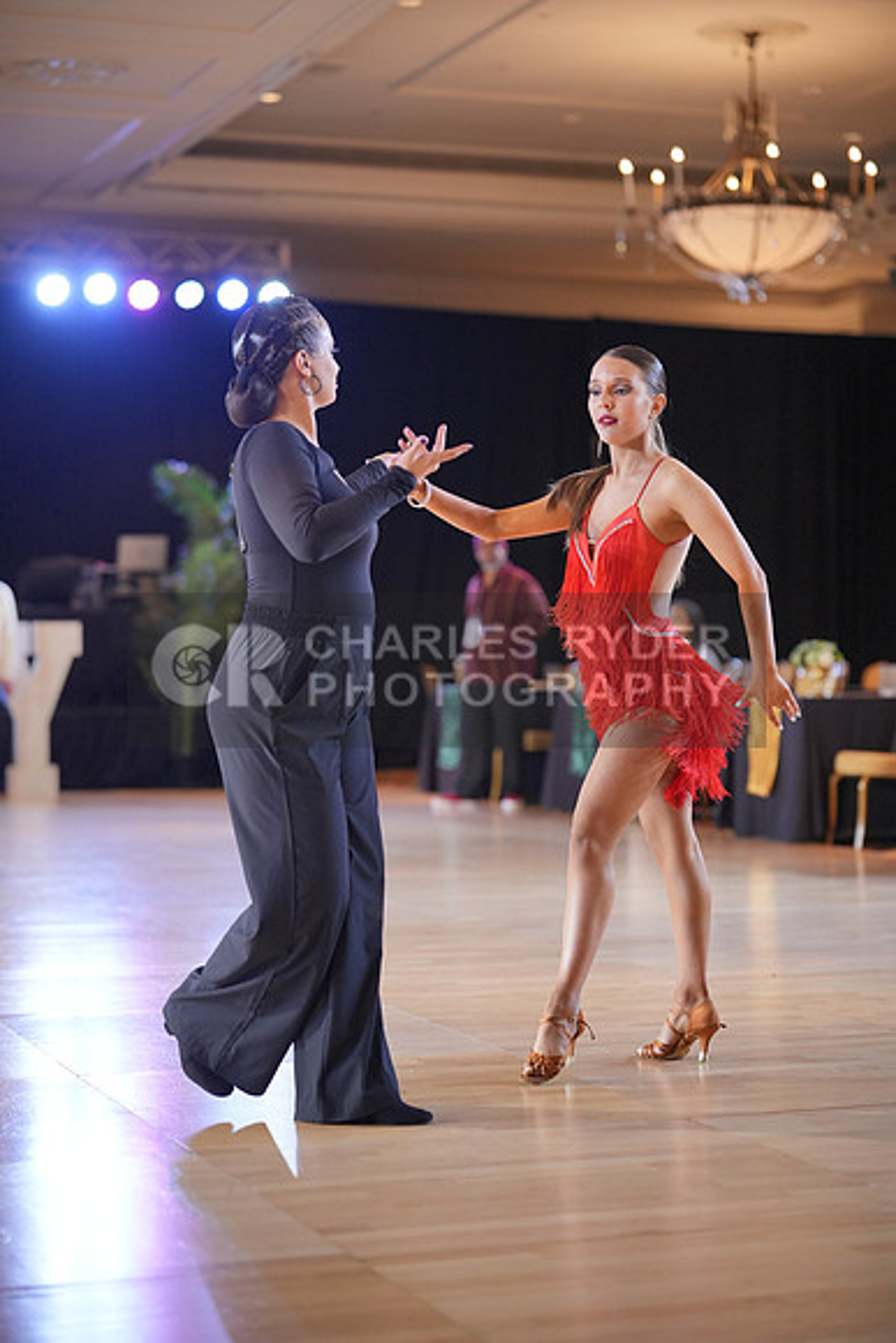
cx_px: 448
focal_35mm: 70
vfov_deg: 28.8
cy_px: 672
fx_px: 2612
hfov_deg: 19.5
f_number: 2
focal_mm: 70
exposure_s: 1/500
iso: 1600
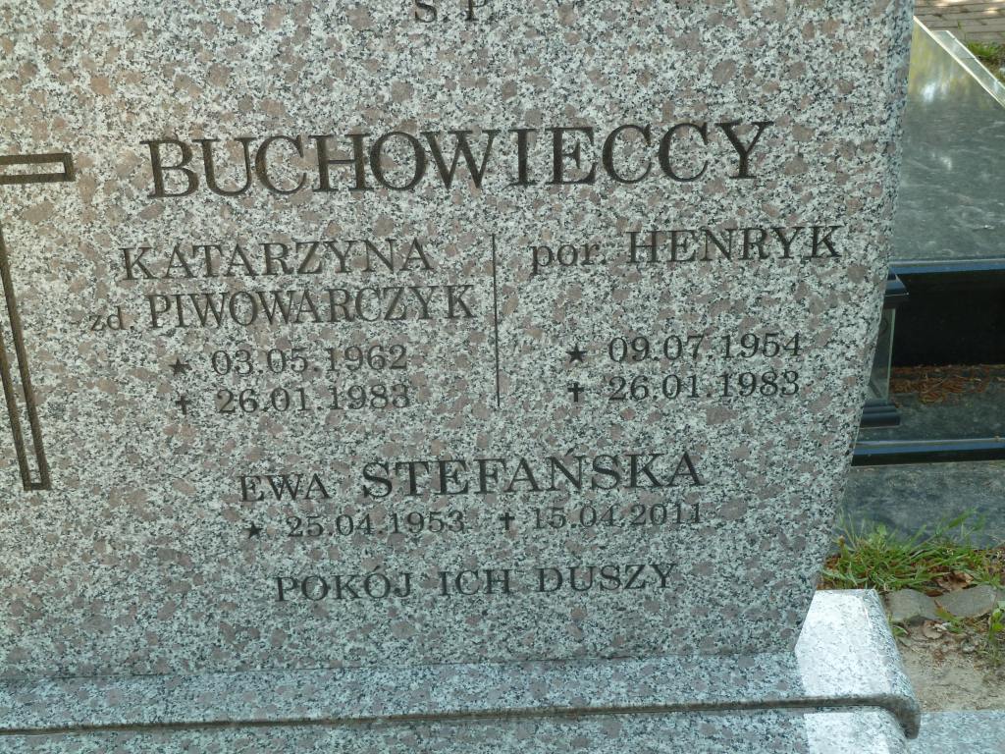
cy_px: 377
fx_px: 1597
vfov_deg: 26.6
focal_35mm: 55
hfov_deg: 34.9
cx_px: 502
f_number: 3.9
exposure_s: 1/40
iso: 80
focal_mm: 9.1
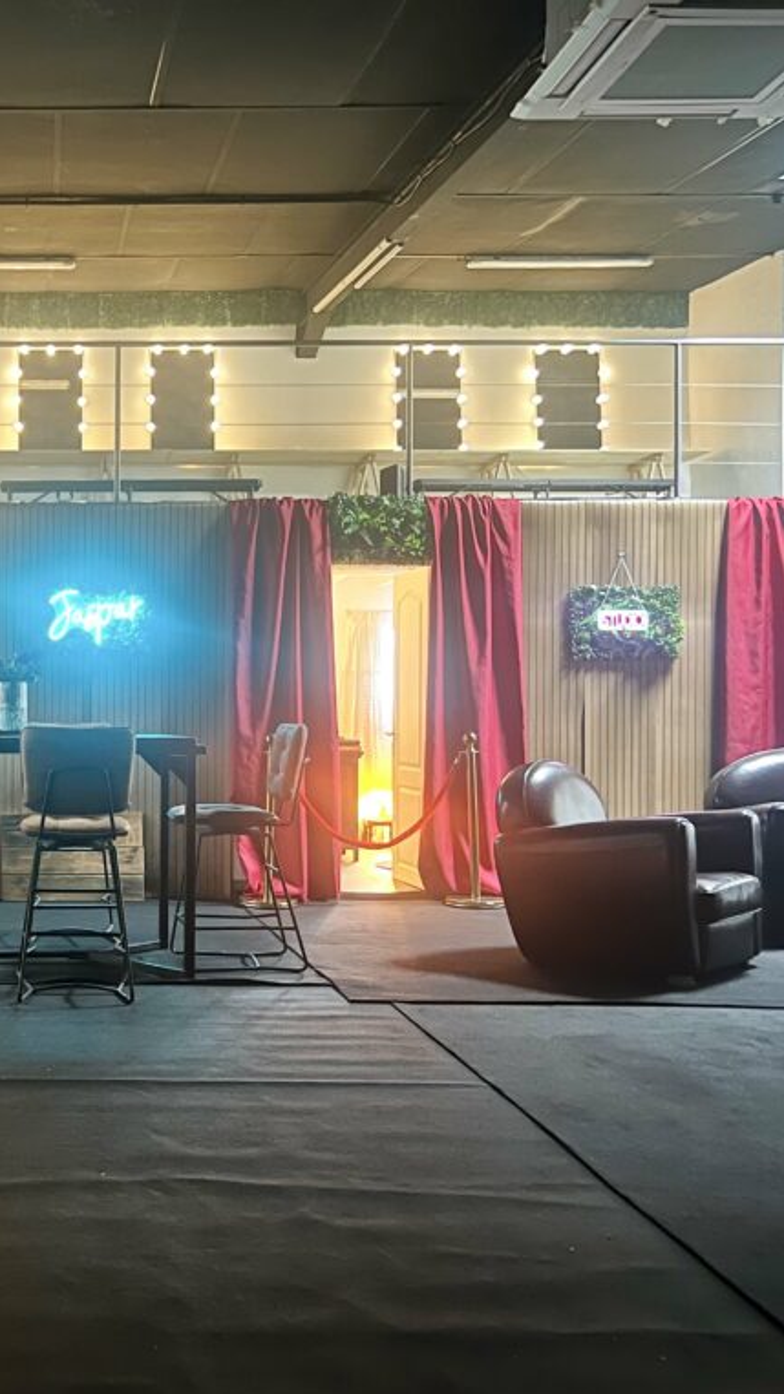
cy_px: 700
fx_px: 1405
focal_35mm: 38
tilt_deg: -0.4
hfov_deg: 29.4
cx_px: 26
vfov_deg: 52.8
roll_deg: -0.2
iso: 1000
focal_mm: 5.7
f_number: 1.5
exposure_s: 1/9
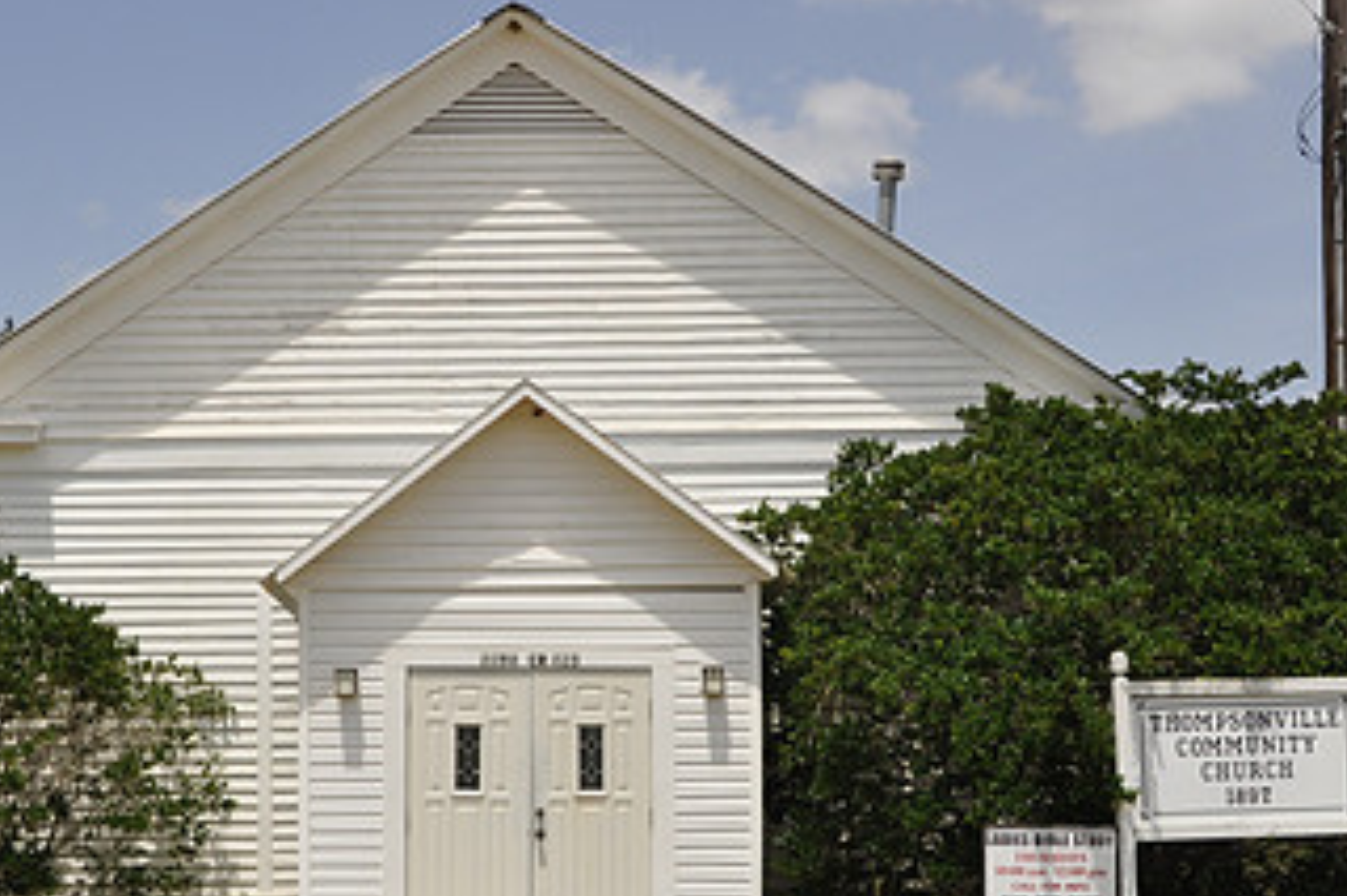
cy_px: 595
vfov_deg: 20.0
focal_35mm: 68
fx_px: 2539
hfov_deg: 29.7
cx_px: 602
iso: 200
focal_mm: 25
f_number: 8
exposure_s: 1/250
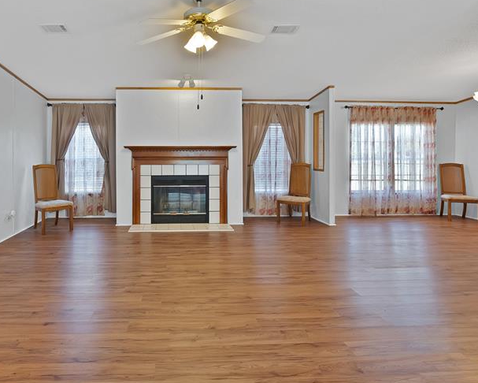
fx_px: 269
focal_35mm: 19
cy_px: 157
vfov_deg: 70.3
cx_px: 180
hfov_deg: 81.8
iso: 640
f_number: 8
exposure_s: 1/5
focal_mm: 12
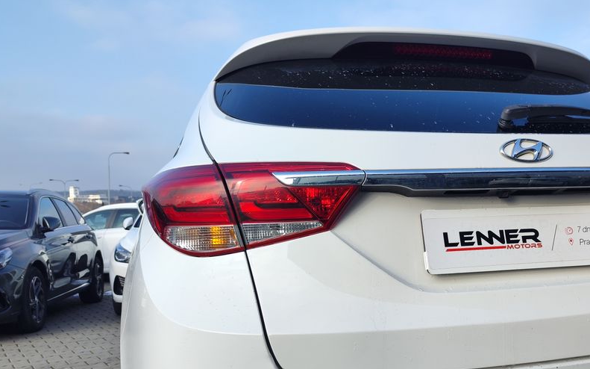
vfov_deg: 34.2
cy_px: 240
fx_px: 595
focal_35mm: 37
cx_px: 407
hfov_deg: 51.5
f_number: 1.69
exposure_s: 1/399
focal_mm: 7.01
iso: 50
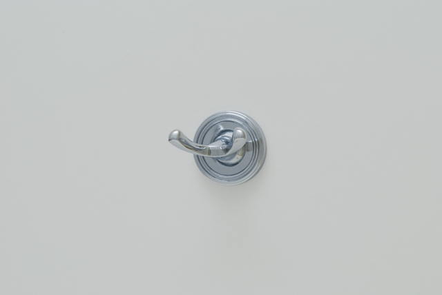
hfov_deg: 24.6
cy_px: 148
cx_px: 221
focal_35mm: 82
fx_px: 1014
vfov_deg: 16.6
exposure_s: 1/2.5
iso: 100
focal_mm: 55
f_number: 18
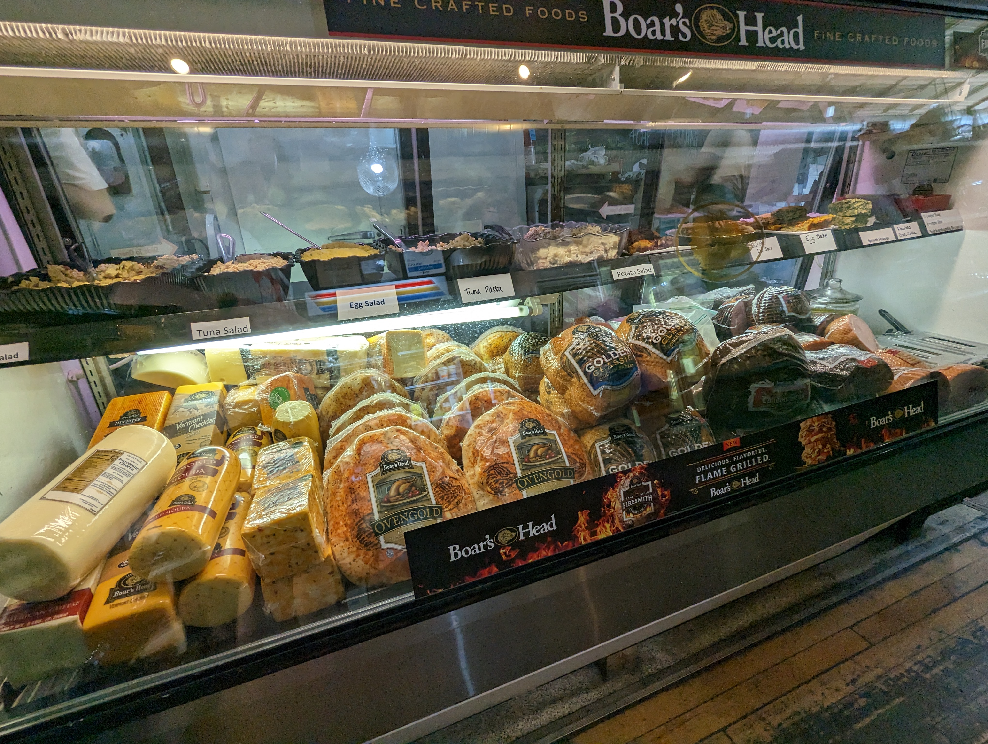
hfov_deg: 94.4
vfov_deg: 78.2
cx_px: 494
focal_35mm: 16
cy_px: 372
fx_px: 457
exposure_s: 1/120
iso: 203
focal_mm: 2.35
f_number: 2.2
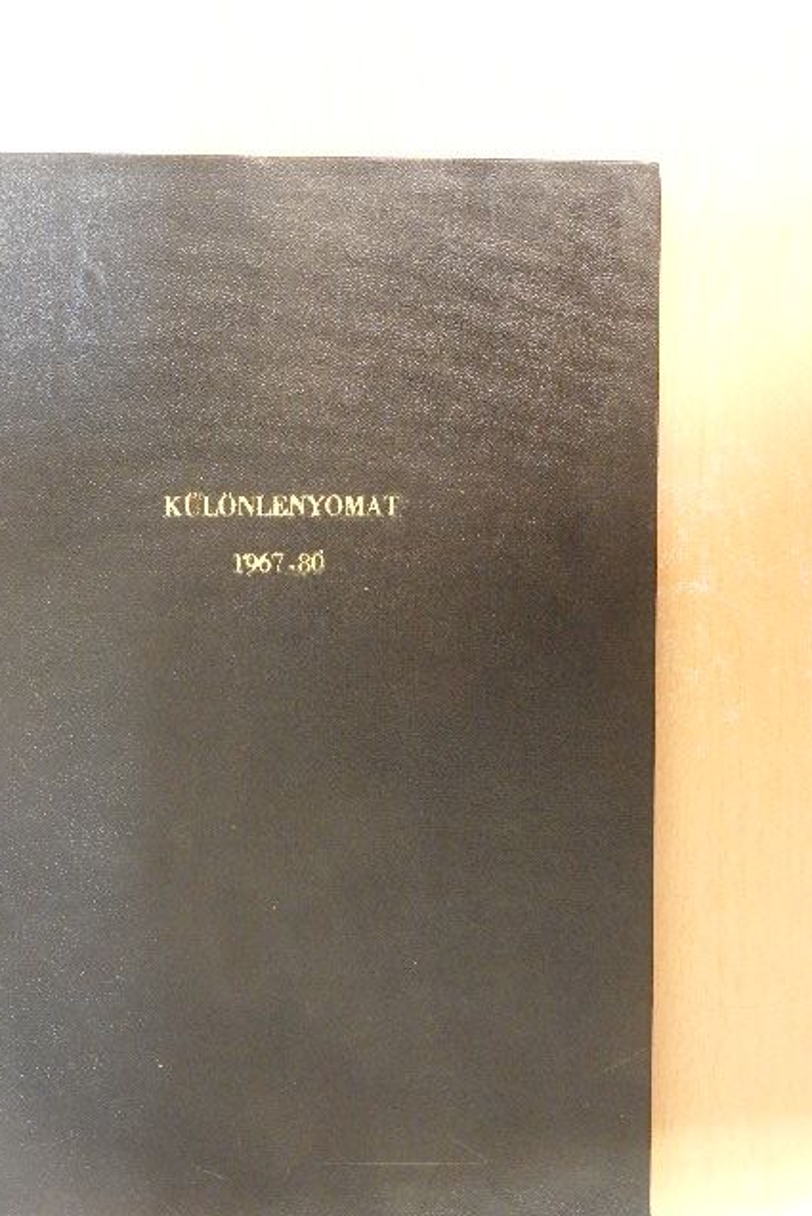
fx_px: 1589
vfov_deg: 41.9
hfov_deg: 28.7
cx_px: 373
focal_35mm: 47
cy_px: 607
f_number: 4
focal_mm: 8.1
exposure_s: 1/4
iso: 800
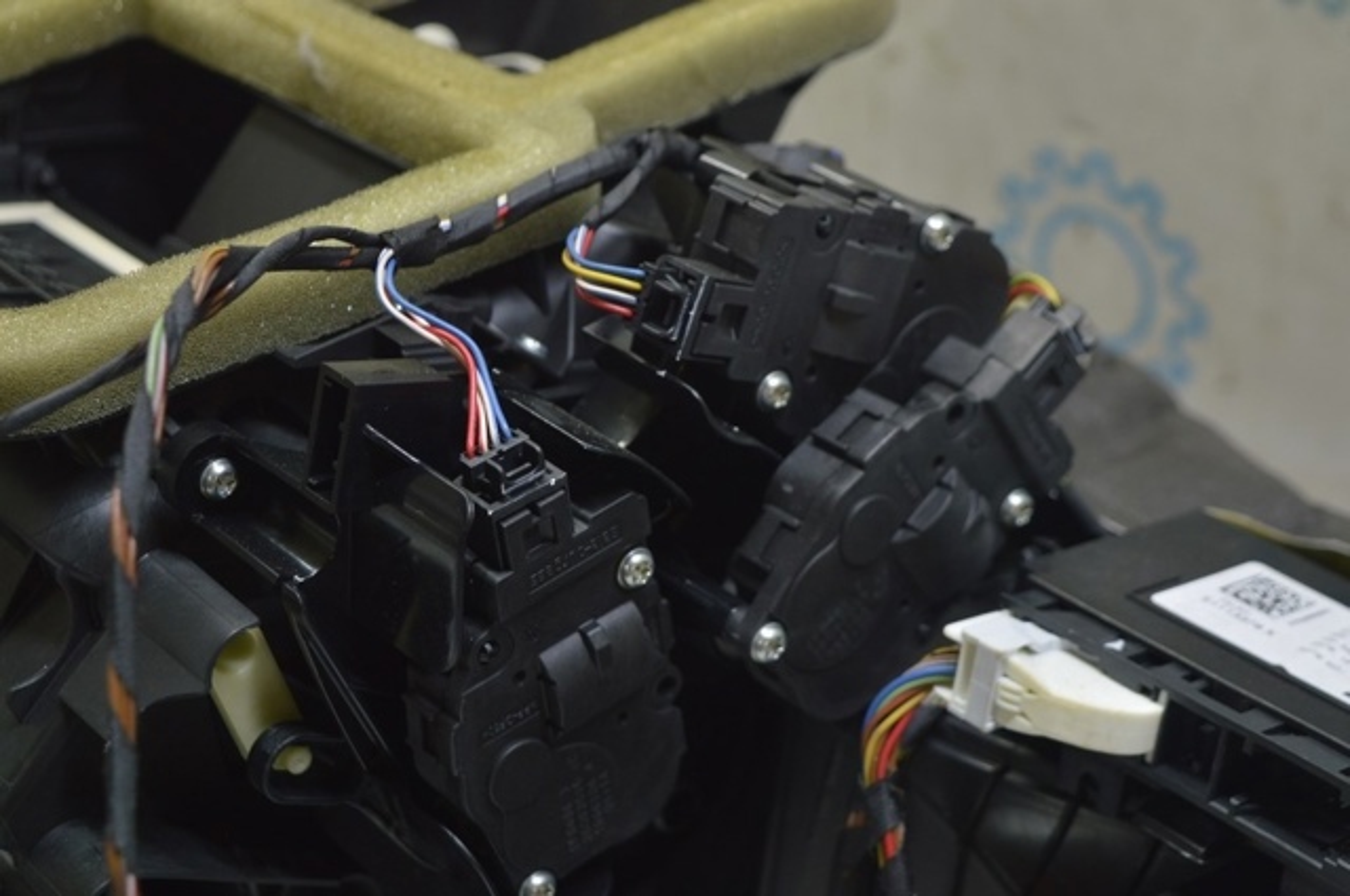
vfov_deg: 21.5
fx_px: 2359
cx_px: 675
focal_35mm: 63
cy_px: 448
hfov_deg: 31.9
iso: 400
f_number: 5.6
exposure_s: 1/20
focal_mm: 42
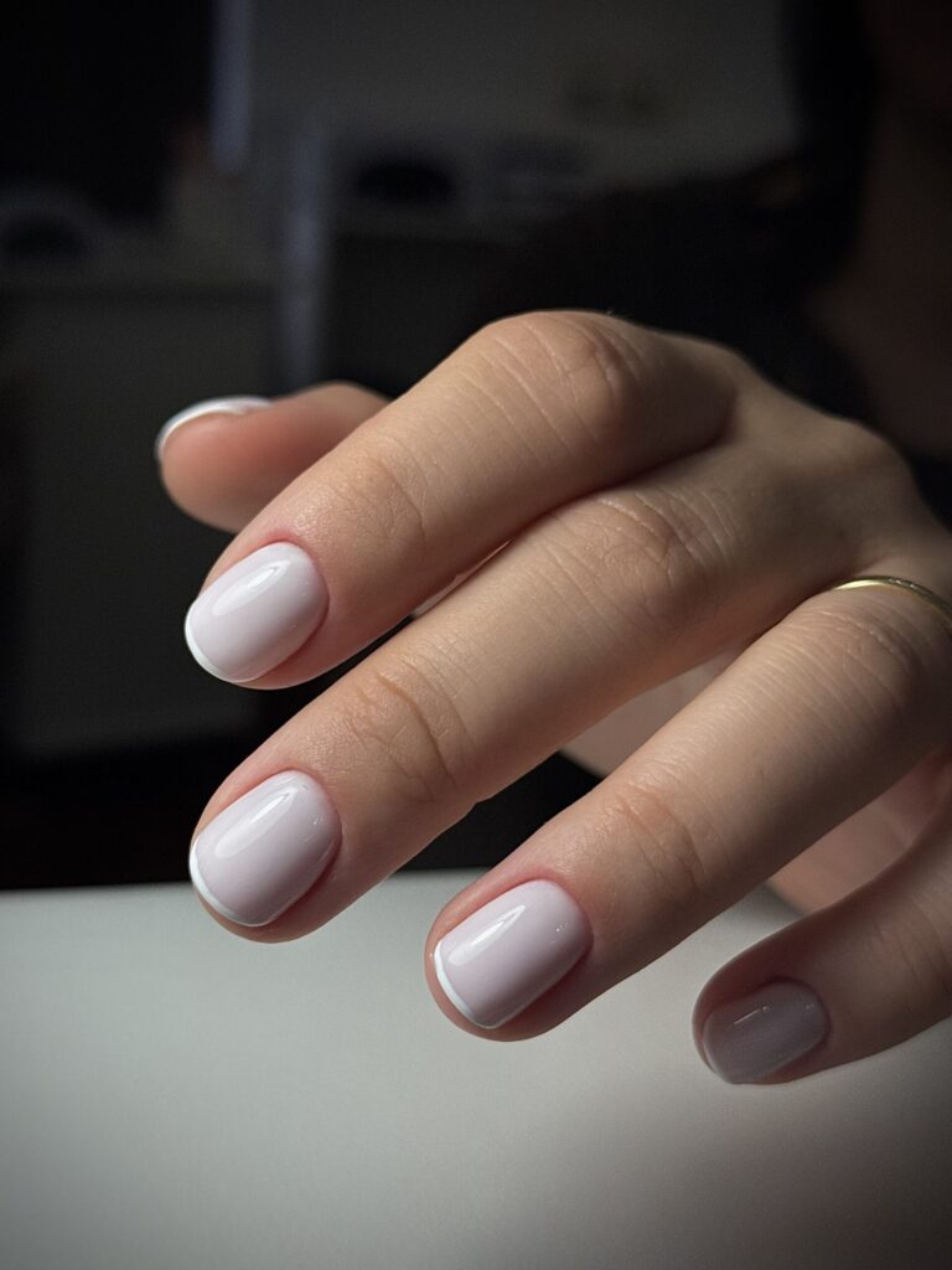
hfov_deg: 30.3
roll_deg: -4.9
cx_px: 476
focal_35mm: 48
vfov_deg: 39.7
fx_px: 1760
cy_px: 635
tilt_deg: -16.1
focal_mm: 6.76
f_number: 1.78
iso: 64
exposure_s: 1/615
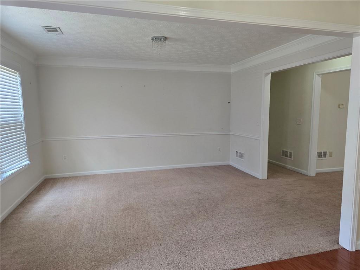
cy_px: 135
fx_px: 239
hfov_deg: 73.9
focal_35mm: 23
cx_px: 180
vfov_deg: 58.9
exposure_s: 1/120
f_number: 1.7
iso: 200
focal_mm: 6.3
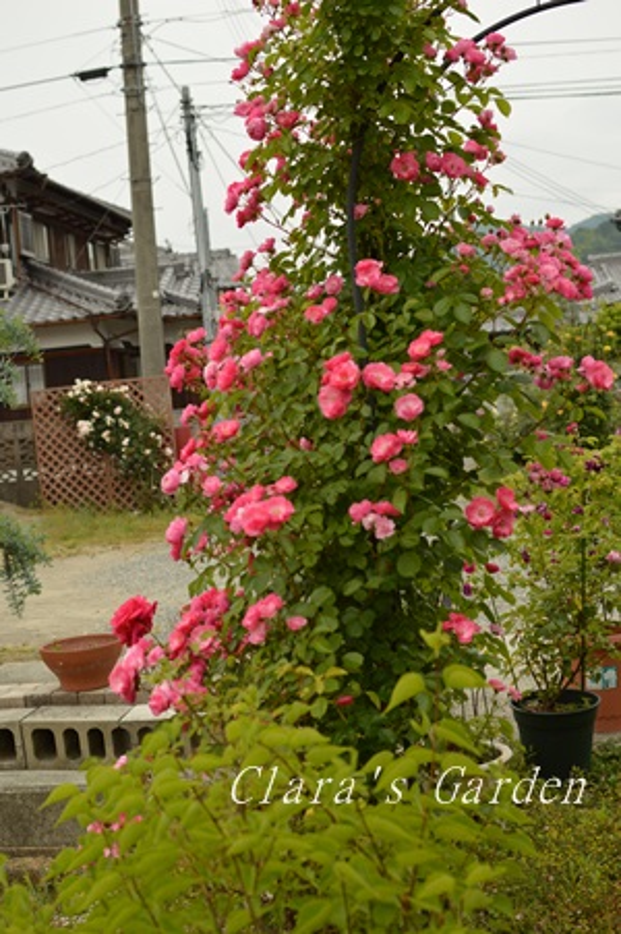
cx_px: 310
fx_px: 1360
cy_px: 467
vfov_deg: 37.9
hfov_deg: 25.7
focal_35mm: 52
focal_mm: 35
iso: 100
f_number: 4
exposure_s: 1/800
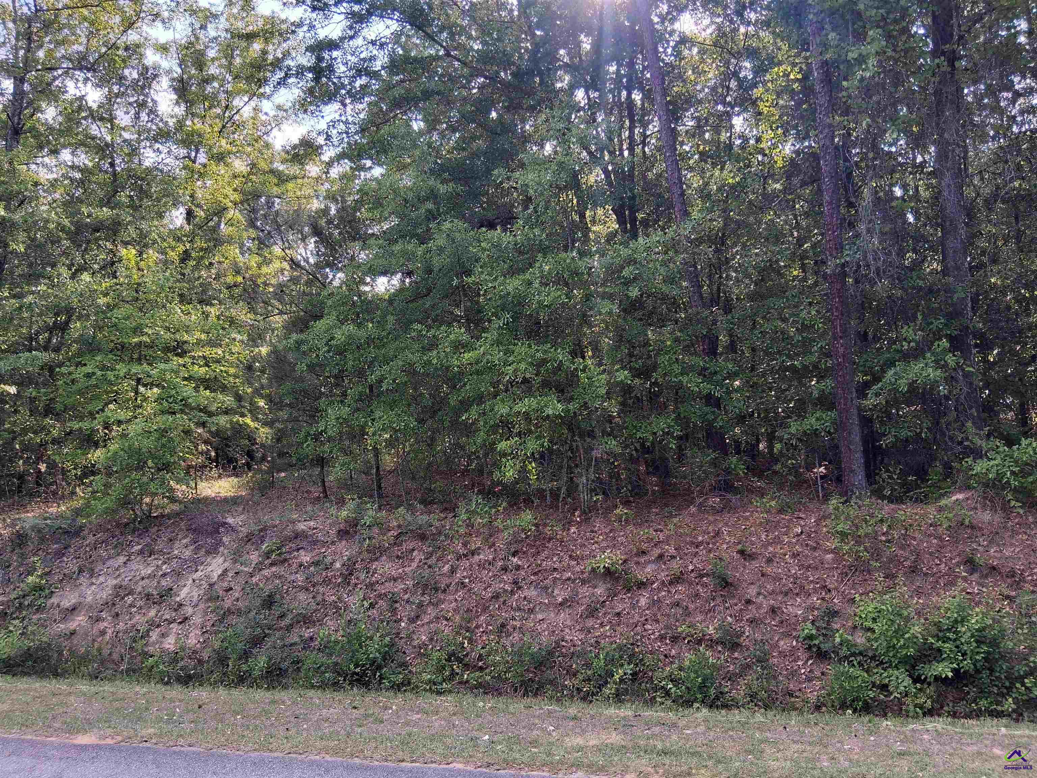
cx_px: 518
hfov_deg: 67.3
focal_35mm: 26
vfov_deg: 53.1
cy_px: 389
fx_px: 779
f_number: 1.8
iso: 25
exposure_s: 1/135
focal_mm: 3.98
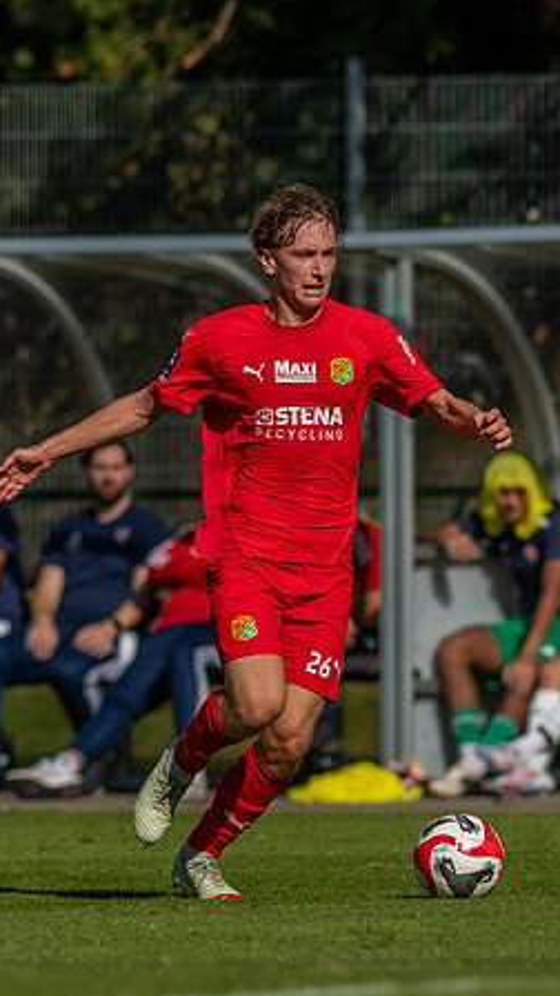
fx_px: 22280
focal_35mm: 844
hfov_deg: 1.4
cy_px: 592
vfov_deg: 2.6
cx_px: 269
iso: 125
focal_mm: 300
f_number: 3.5
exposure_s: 1/2000
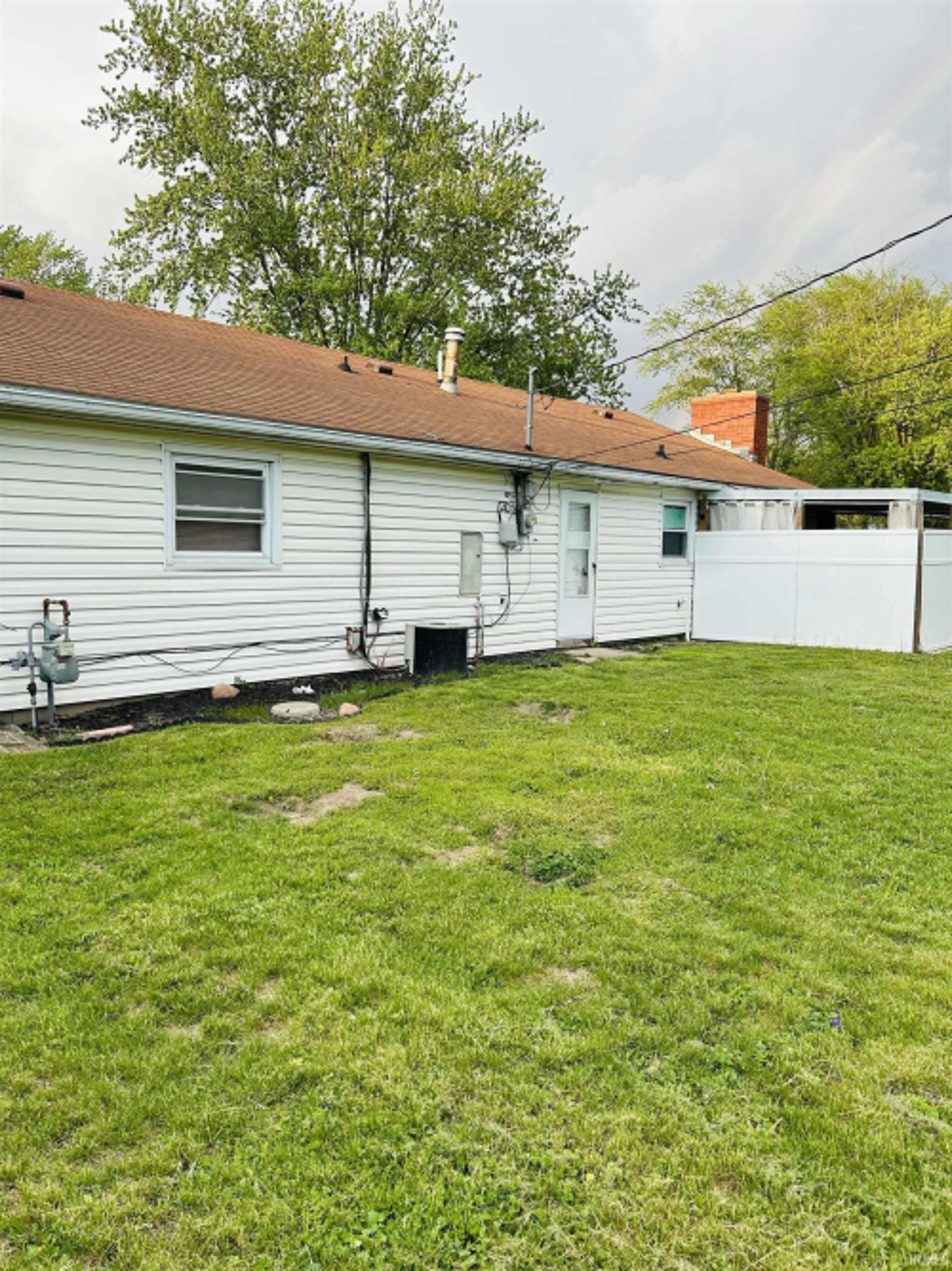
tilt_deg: -5.8
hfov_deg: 53.0
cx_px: 476
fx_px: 954
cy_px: 636
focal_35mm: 26
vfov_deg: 67.3
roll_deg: +0.0
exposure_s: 1/1295
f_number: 1.5
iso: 50
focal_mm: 5.7
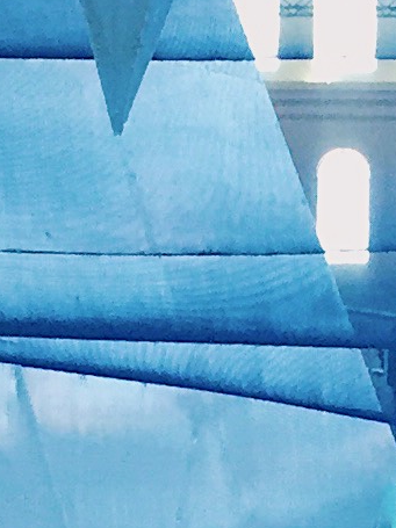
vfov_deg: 9.5
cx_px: 311
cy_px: 303
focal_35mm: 208
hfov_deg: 7.1
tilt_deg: +16.9
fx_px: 3174
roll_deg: -1.6
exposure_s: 1/30
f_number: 2.2
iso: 80
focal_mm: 4.15
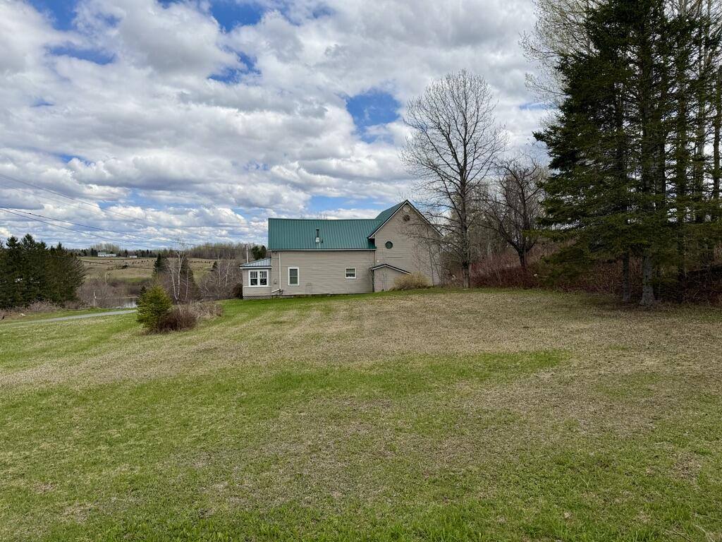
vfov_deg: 56.8
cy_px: 271
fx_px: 501
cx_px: 361
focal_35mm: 24
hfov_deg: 71.6
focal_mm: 6.76
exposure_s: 1/5714
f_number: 1.78
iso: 80
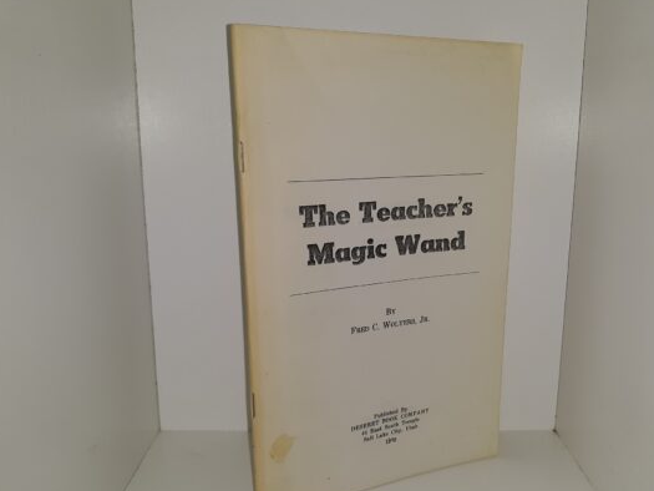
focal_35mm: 32
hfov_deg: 56.7
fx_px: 605
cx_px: 365
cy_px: 267
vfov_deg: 44.1
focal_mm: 3.7
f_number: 1.7
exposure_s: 1/287
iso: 40
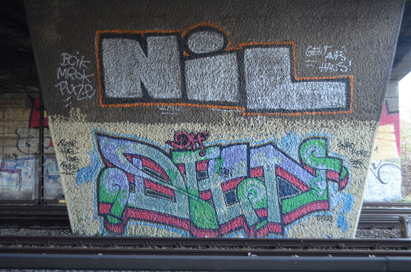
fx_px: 479
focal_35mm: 42
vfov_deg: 31.8
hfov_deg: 46.5
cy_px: 136
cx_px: 206
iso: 640
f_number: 4.5
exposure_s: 1/60
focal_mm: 28
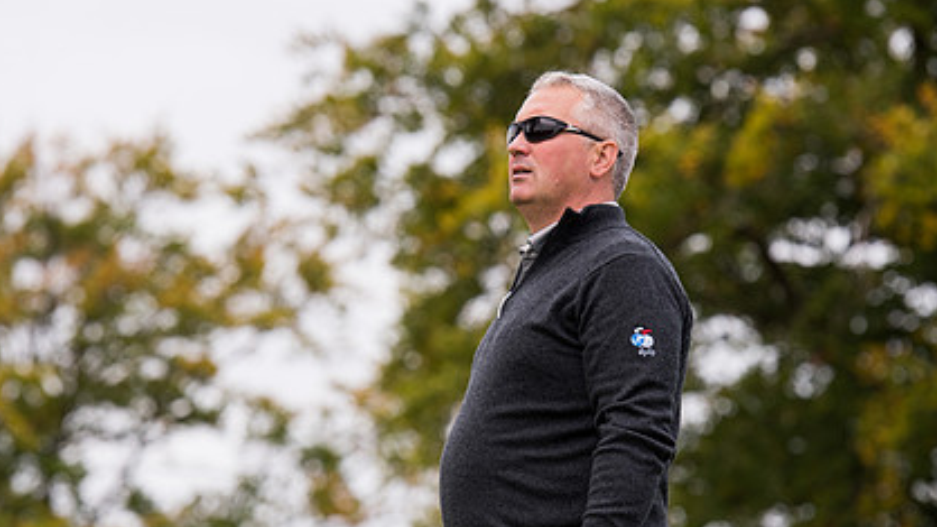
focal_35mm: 240
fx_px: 5962
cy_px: 338
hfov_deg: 9.0
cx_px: 457
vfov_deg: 5.1
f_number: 4.5
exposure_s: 1/1000
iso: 400
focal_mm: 165
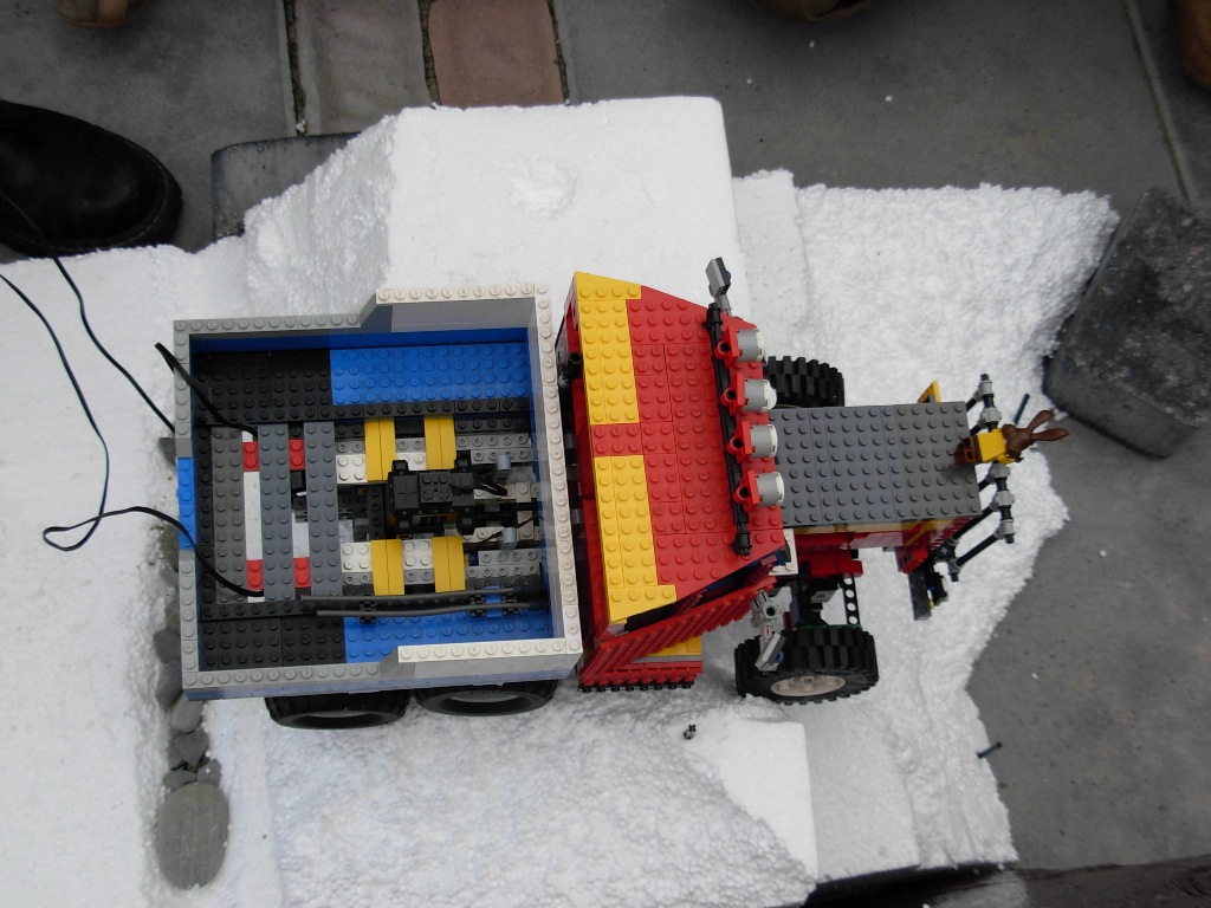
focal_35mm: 52
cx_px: 606
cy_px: 454
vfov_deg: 28.0
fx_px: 1819
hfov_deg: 36.8
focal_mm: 8.5
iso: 79
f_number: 3.2
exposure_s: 1/456
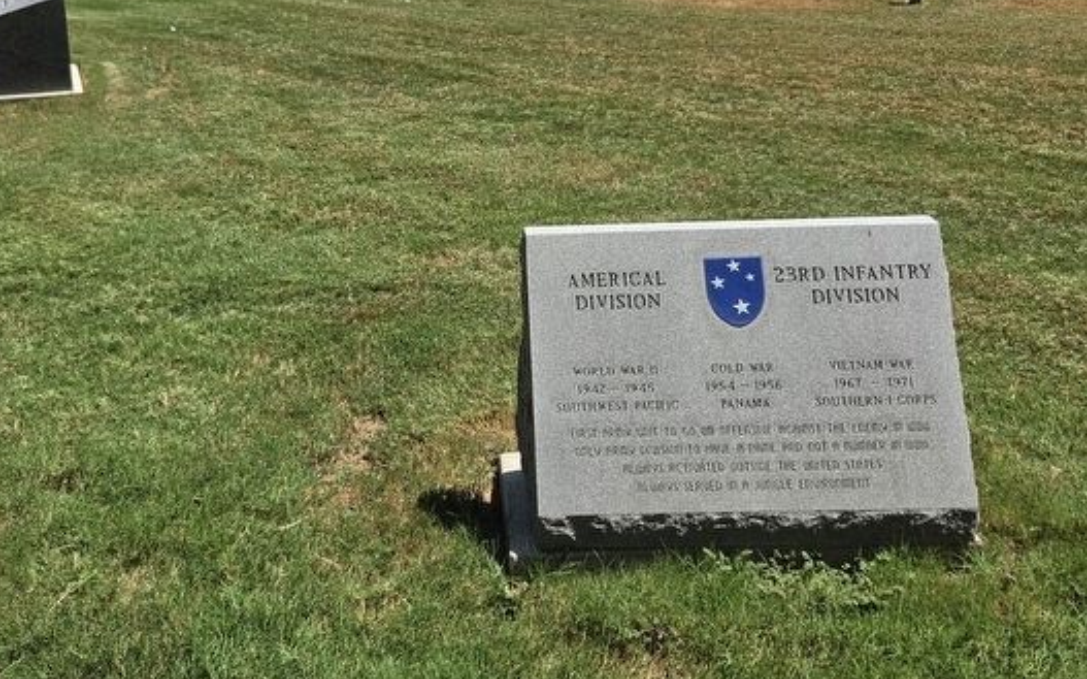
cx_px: 443
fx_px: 1096
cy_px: 190
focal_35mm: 37
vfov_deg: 33.9
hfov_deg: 52.5
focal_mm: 5.4
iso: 80
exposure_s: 1/5259
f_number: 1.8
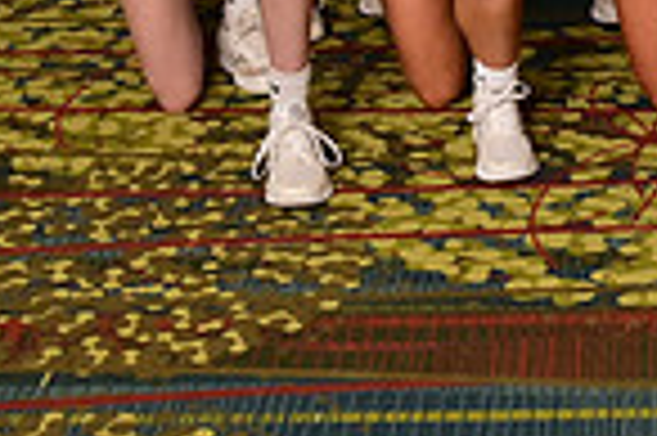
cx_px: 702
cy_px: -409
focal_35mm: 125
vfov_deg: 10.2
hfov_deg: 16.0
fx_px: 2278
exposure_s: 1/125
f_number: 14
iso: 400
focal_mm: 31.5
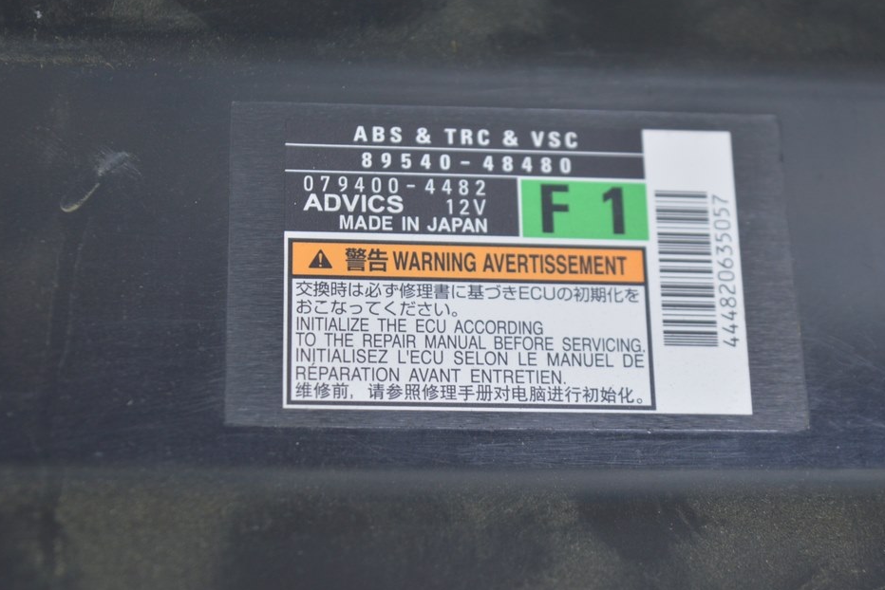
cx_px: 462
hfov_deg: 22.5
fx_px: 2227
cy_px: 279
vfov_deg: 15.1
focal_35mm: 91
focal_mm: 55
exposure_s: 1/20
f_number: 5.6
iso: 400
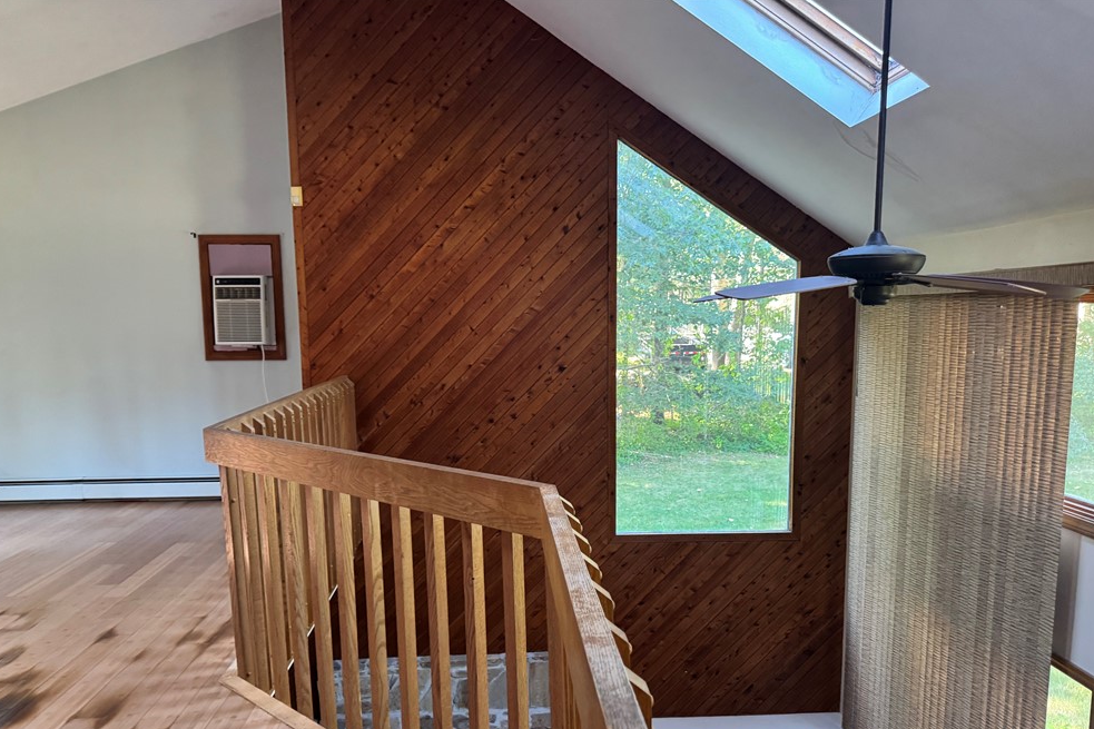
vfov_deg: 49.3
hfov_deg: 69.4
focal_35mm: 26
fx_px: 790
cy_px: 423
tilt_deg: -7.0
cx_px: 538
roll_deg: -0.7
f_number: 1.78
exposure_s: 1/60
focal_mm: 6.76
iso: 400
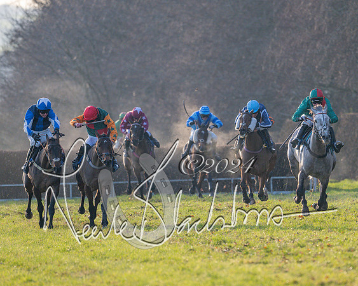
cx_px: 250
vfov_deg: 2.5
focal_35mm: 608
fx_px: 6444
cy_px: 109
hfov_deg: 3.2
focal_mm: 400
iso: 800
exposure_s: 1/2000
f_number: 5
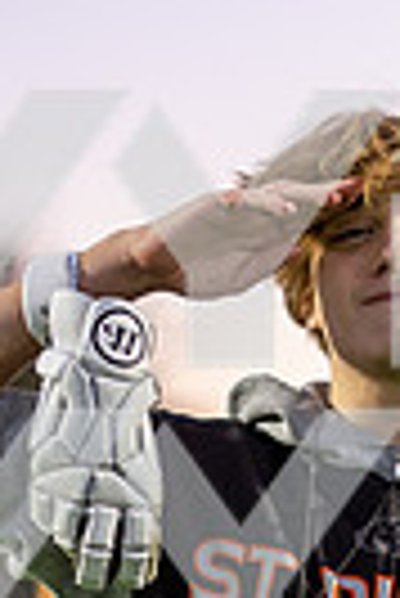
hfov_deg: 8.1
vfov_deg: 12.1
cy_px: 549
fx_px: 2809
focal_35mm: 169
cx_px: 348
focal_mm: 50
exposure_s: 1/400
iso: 800
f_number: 1.8
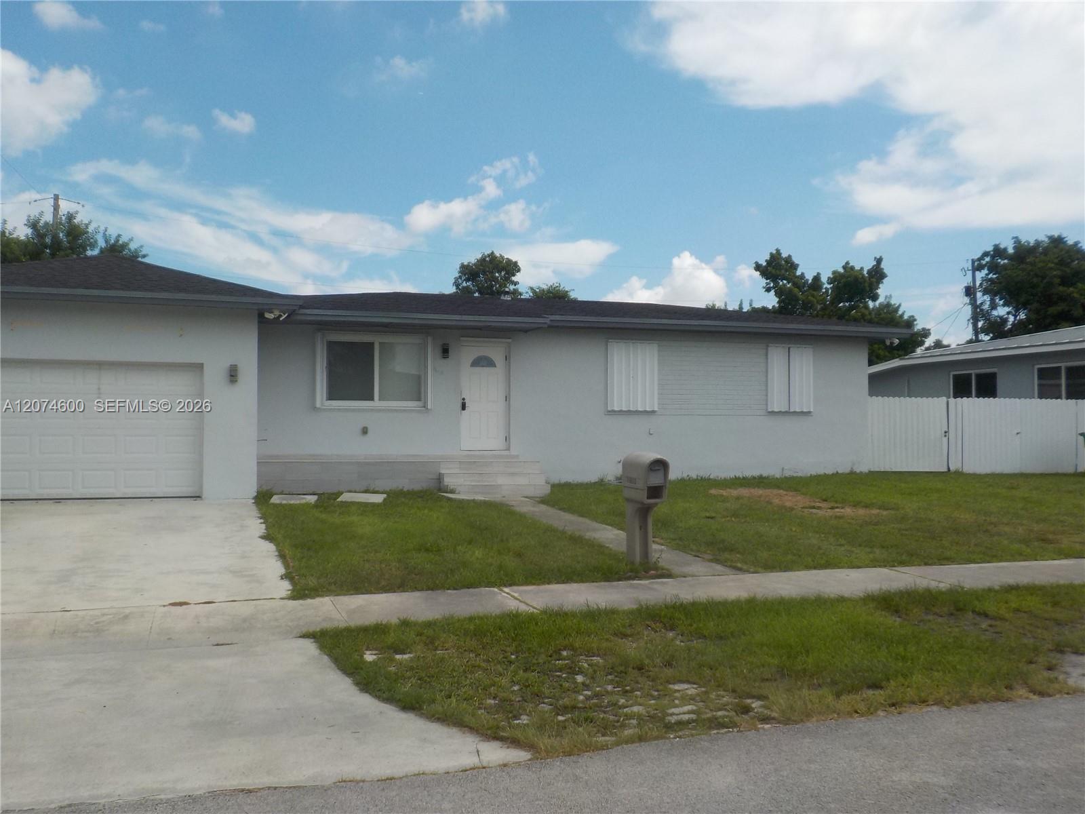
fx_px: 940
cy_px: 407
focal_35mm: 30
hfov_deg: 60.0
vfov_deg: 46.8
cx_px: 542
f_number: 3.3
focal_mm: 4.1
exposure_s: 1/1600
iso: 125
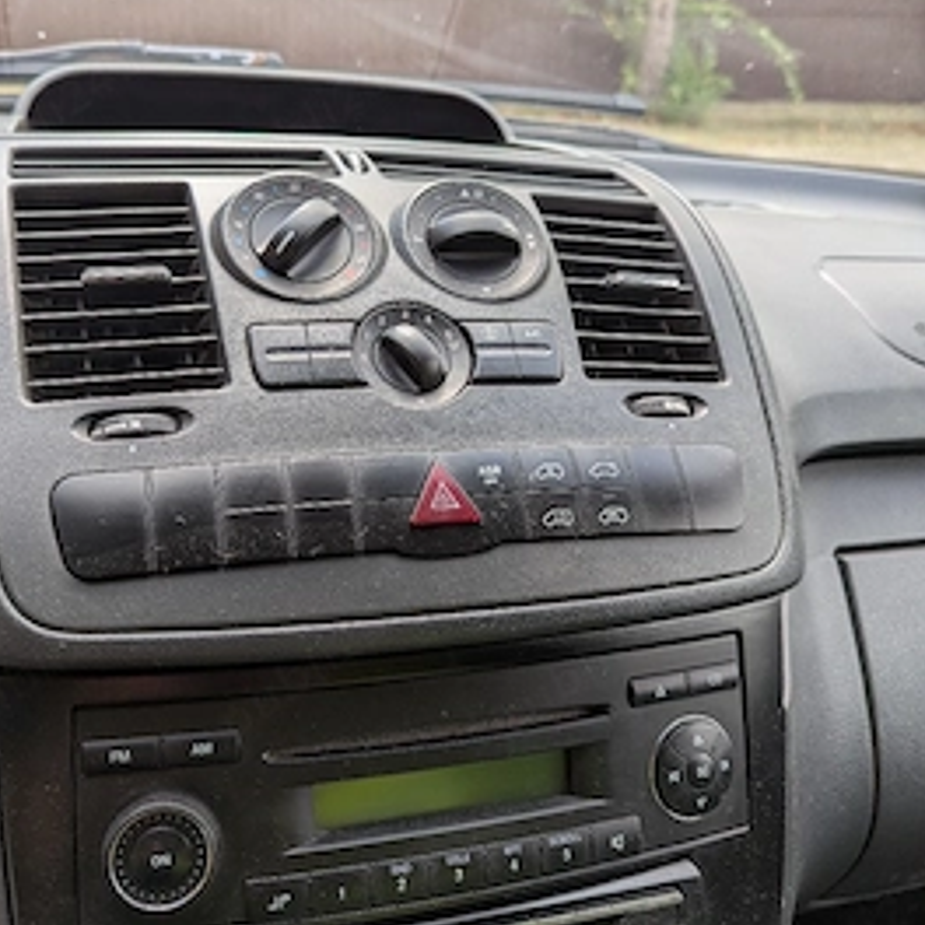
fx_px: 967
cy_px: 420
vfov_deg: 51.0
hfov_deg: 51.0
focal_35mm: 32
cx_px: 403
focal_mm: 6.81
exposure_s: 1/303
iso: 39
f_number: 1.85
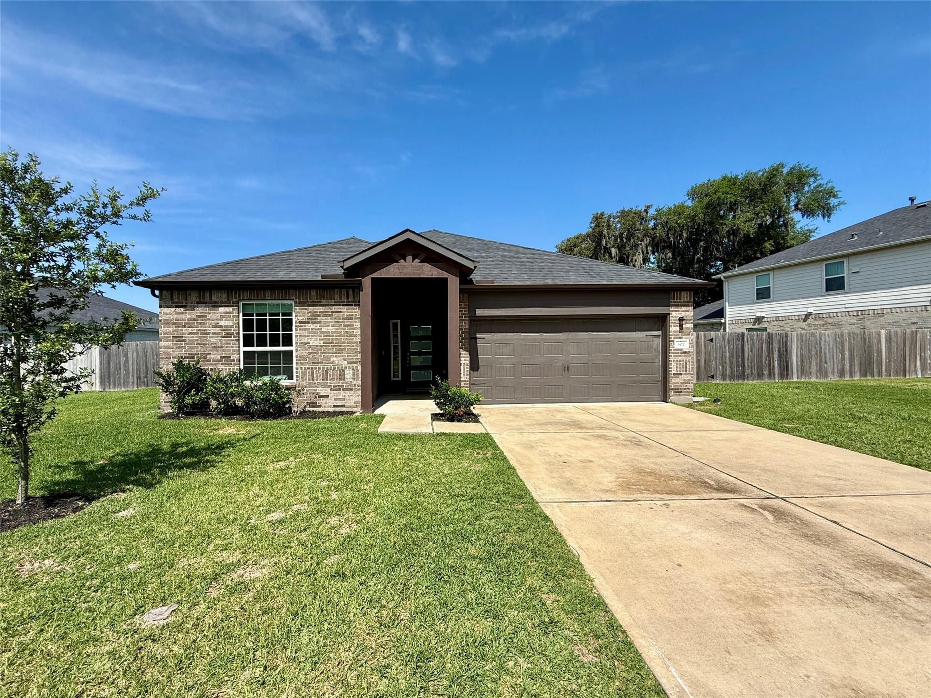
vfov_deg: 85.7
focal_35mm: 14
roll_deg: -0.1
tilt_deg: -0.4
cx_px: 466
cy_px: 349
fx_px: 376
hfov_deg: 102.1
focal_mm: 2.22
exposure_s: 1/2092
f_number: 2.2
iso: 50
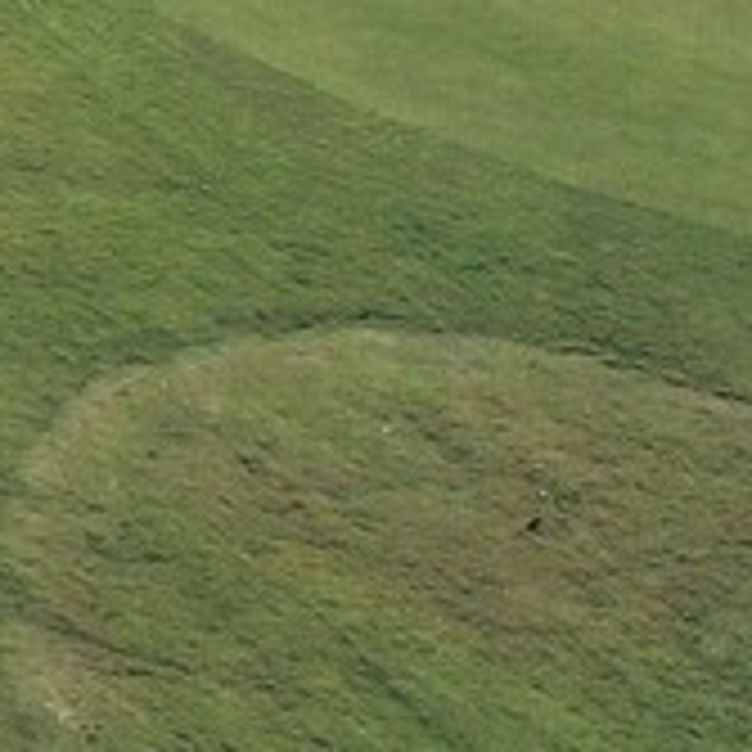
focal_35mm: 207
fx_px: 5088
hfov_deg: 6.9
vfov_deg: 7.6
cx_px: -2094
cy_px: -1299
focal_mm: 10.26
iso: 100
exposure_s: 1/1000
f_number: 5.6
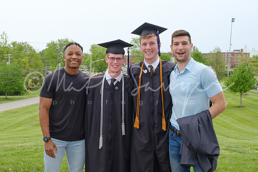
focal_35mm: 45
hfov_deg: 43.7
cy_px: 113
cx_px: 111
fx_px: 321
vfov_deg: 29.9
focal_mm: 22.7
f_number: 8
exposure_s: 1/125
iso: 200
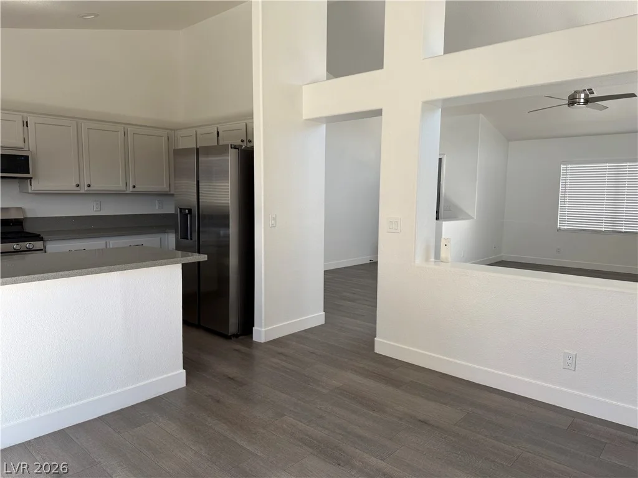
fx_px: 442
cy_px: 239
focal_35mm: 24
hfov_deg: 71.6
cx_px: 319
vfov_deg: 56.8
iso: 80
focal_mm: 6.76
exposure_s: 1/367
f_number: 1.78
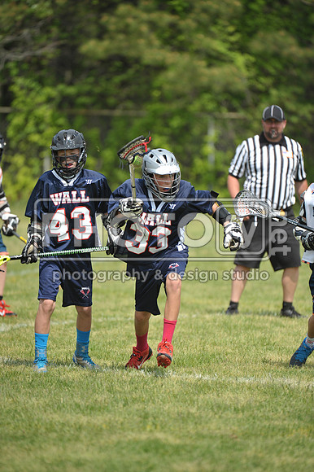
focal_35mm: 300
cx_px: 157
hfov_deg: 4.6
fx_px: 3929
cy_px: 236
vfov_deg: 6.9
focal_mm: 300
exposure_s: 1/3200
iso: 640
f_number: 4
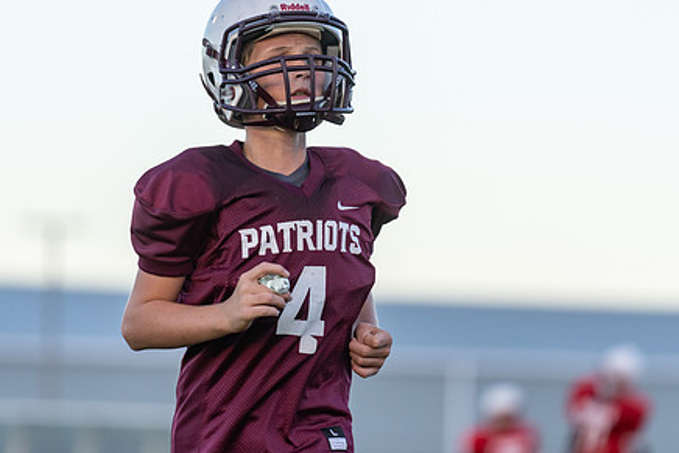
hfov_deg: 7.7
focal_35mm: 266
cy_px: 183
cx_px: 304
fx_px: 5018
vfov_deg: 5.2
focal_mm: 200
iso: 500
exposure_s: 1/1250
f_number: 2.8
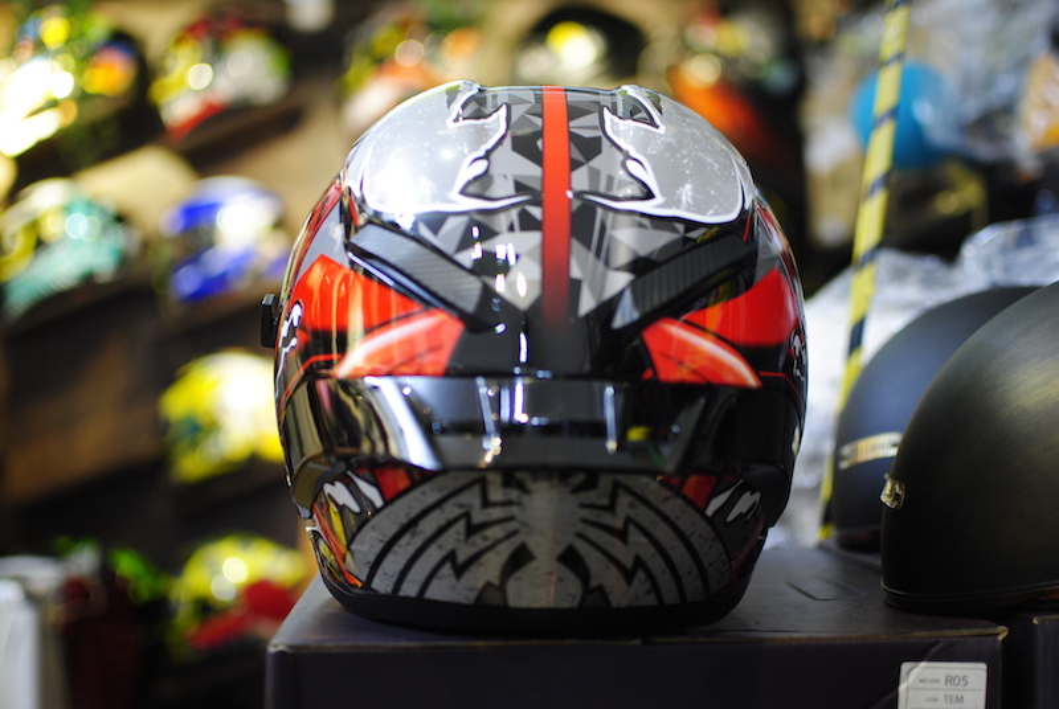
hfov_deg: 37.8
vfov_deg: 25.8
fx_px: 1547
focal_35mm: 52
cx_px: 530
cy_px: 354
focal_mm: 35
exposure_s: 1/40
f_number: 1.8
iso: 400
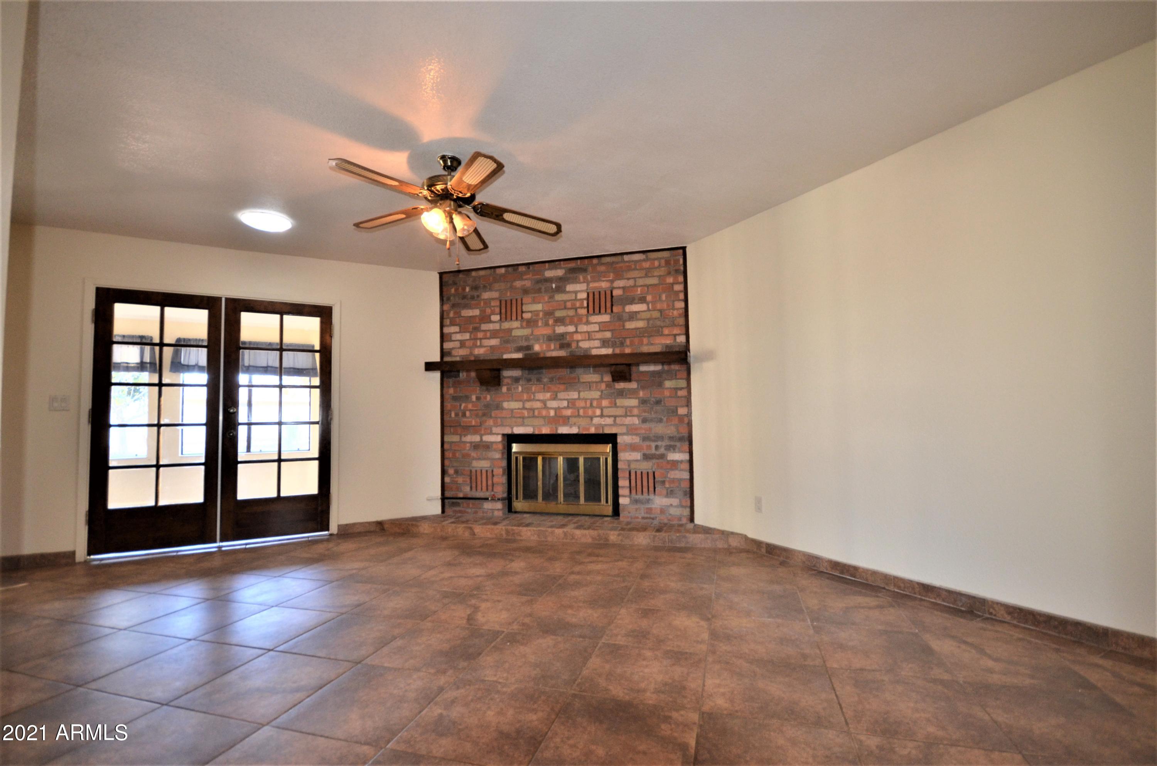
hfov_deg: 100.5
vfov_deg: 77.1
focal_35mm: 15
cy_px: 383
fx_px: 481
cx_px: 578
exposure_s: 1/60
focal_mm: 10
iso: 800
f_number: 4
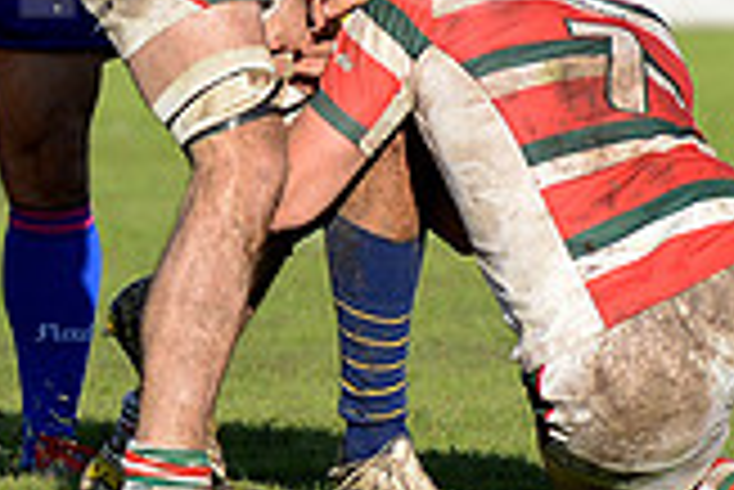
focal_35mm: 960
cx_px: 383
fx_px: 19590
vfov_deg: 1.4
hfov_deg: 2.1
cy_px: -137
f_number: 4
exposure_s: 1/2000
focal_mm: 270
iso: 640
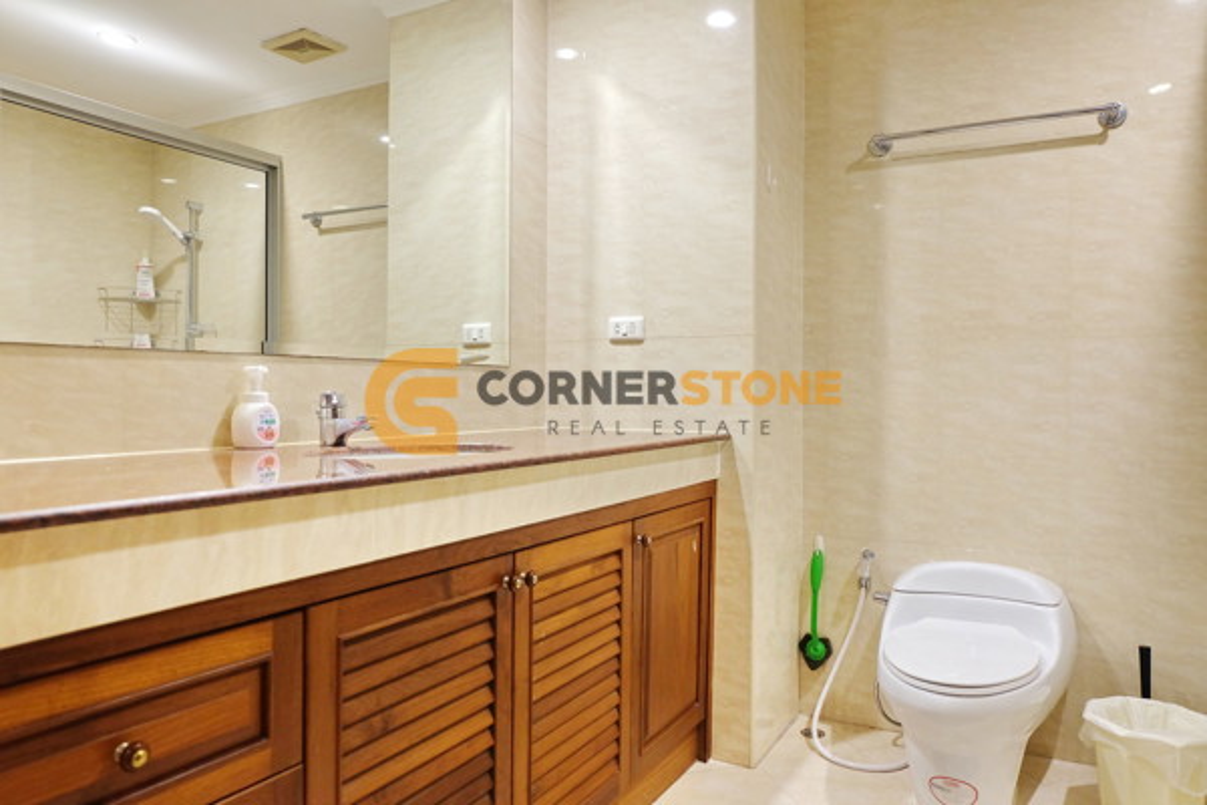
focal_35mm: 24
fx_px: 805
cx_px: 604
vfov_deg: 53.1
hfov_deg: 73.7
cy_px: 402
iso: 640
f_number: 3.5
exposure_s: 1/30
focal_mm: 16
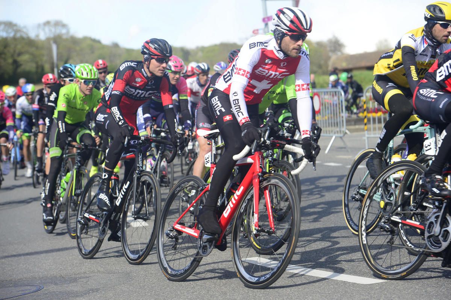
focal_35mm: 120
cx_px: 226
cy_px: 150
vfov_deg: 11.4
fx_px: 1502
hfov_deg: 17.1
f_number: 6.3
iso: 400
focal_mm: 120
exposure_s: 1/800
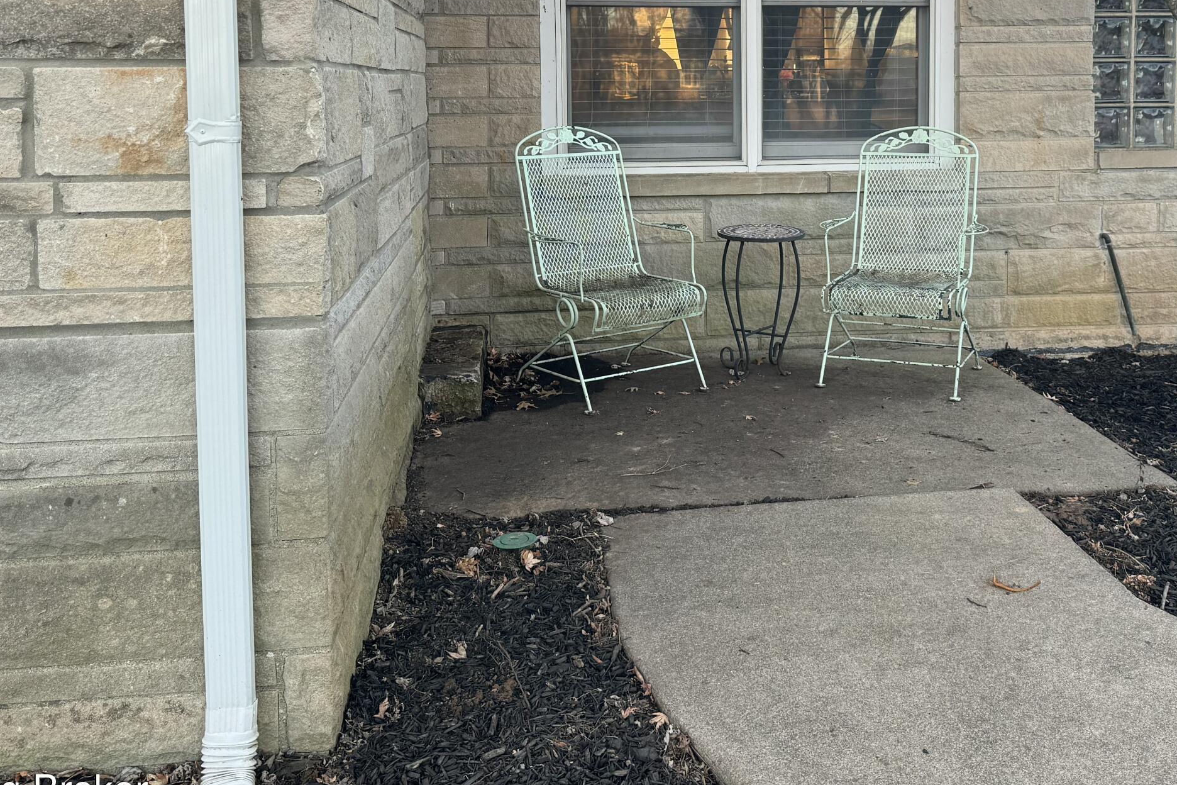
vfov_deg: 32.4
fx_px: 1308
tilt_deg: -4.4
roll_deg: +0.9
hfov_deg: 48.1
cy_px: 147
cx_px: 719
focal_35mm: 40
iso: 100
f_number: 1.78
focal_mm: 6.76
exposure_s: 1/165
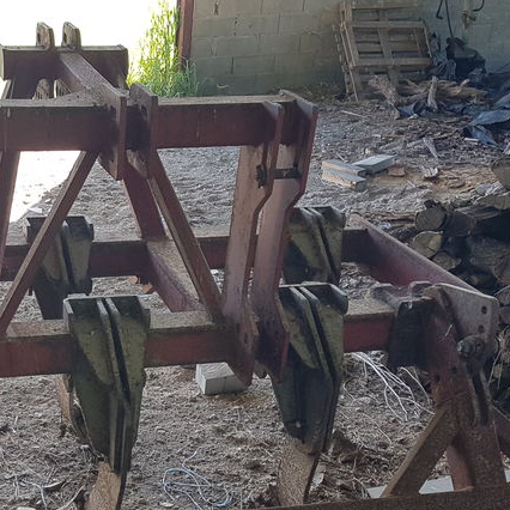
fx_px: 900
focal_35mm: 54
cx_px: 97
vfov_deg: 30.9
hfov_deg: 30.8
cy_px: 399
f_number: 1.7
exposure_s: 1/117
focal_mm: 4.2
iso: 40
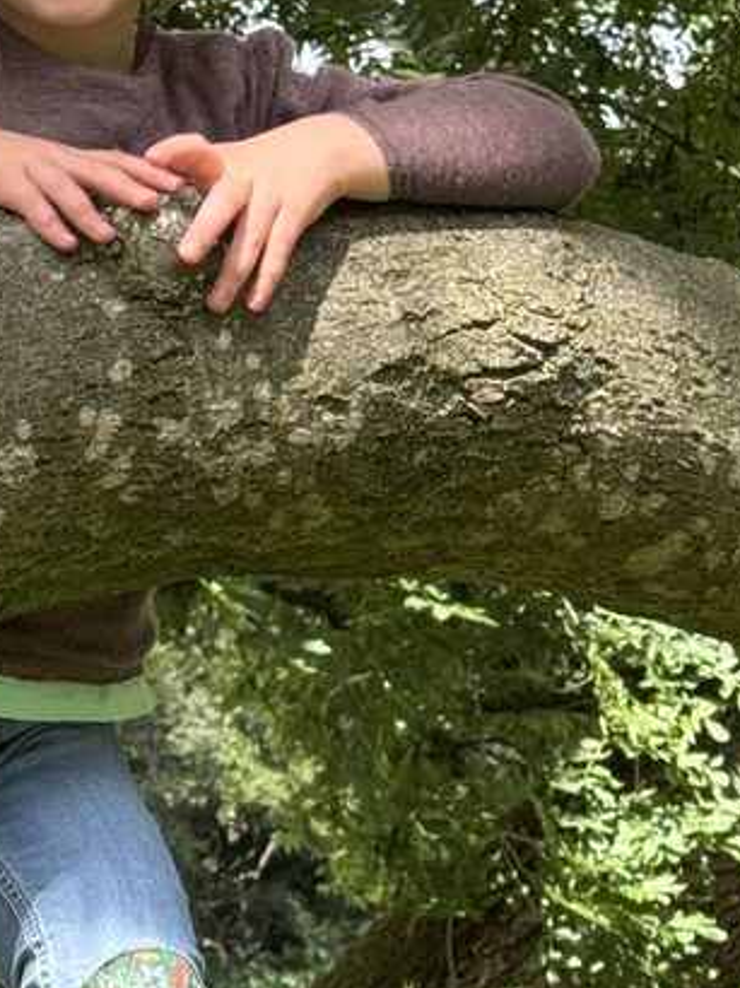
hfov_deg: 9.0
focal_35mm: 164
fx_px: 4679
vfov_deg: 11.9
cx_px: 34
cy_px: -36
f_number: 1.78
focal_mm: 6.76
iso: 64
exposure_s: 1/832
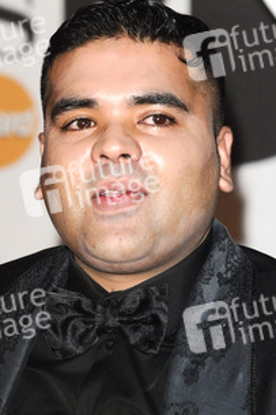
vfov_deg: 8.0
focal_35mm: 256
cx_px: 130
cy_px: 253
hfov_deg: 5.4
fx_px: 2947
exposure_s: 1/250
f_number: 4.5
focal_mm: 130
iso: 320
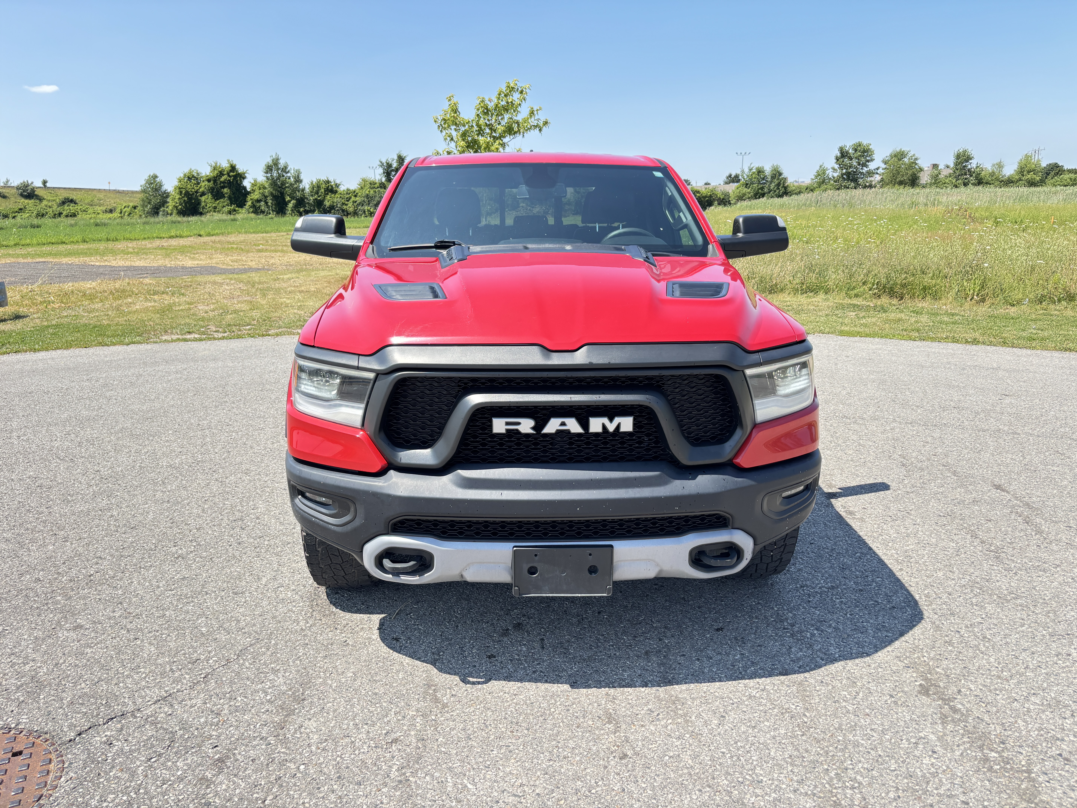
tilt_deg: -13.1
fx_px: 809
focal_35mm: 26
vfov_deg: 53.1
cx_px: 538
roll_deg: +0.6
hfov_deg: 67.3
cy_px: 404
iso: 50
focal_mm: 5.96
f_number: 1.6
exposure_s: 1/645
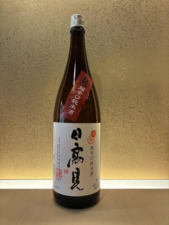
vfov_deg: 67.3
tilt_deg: -1.0
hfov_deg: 53.1
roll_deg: -0.6
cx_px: 84
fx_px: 169
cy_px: 112
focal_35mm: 26
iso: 64
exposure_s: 1/100
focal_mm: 5.96
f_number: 1.6
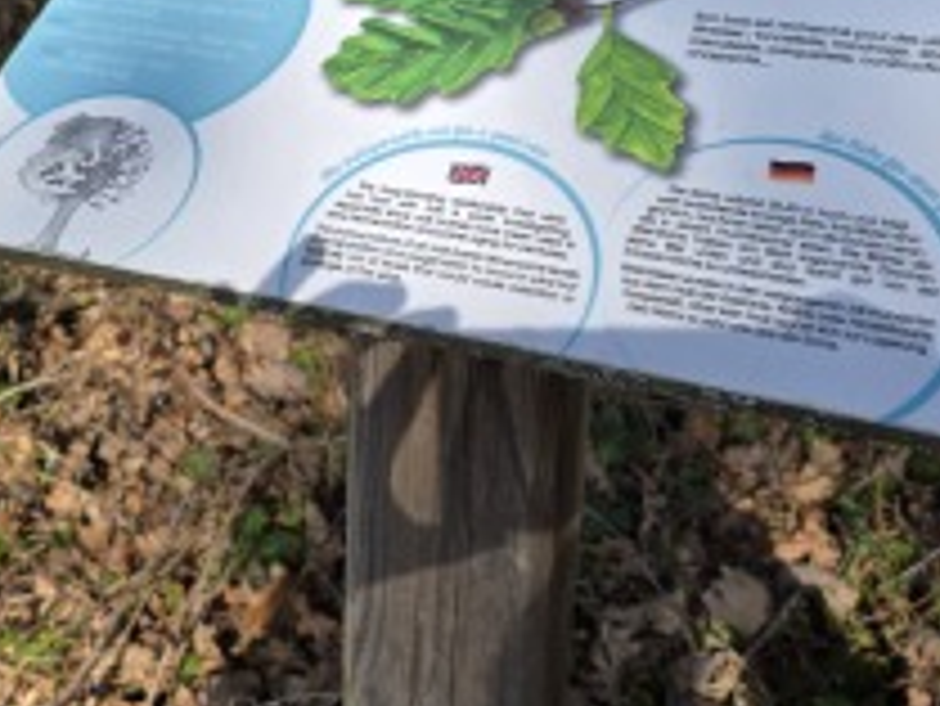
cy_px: 108
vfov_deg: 31.7
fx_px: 1196
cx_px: 405
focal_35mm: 44
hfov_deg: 42.8
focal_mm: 6.3
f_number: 1.7
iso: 12
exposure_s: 1/467
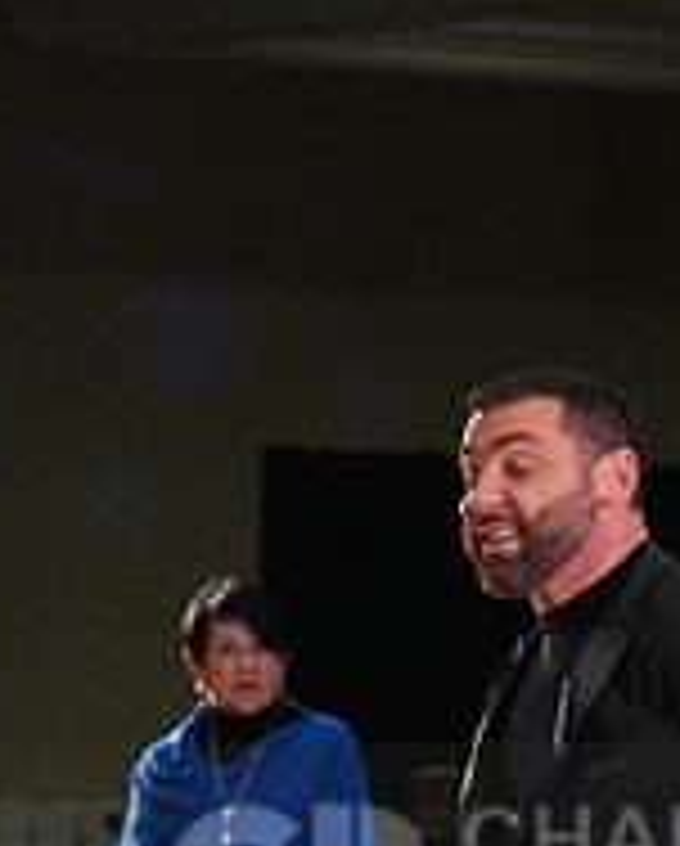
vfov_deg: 5.3
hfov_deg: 4.3
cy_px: 896
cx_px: 741
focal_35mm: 364
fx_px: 9135
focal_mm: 126
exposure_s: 1/200
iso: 3200
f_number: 6.3
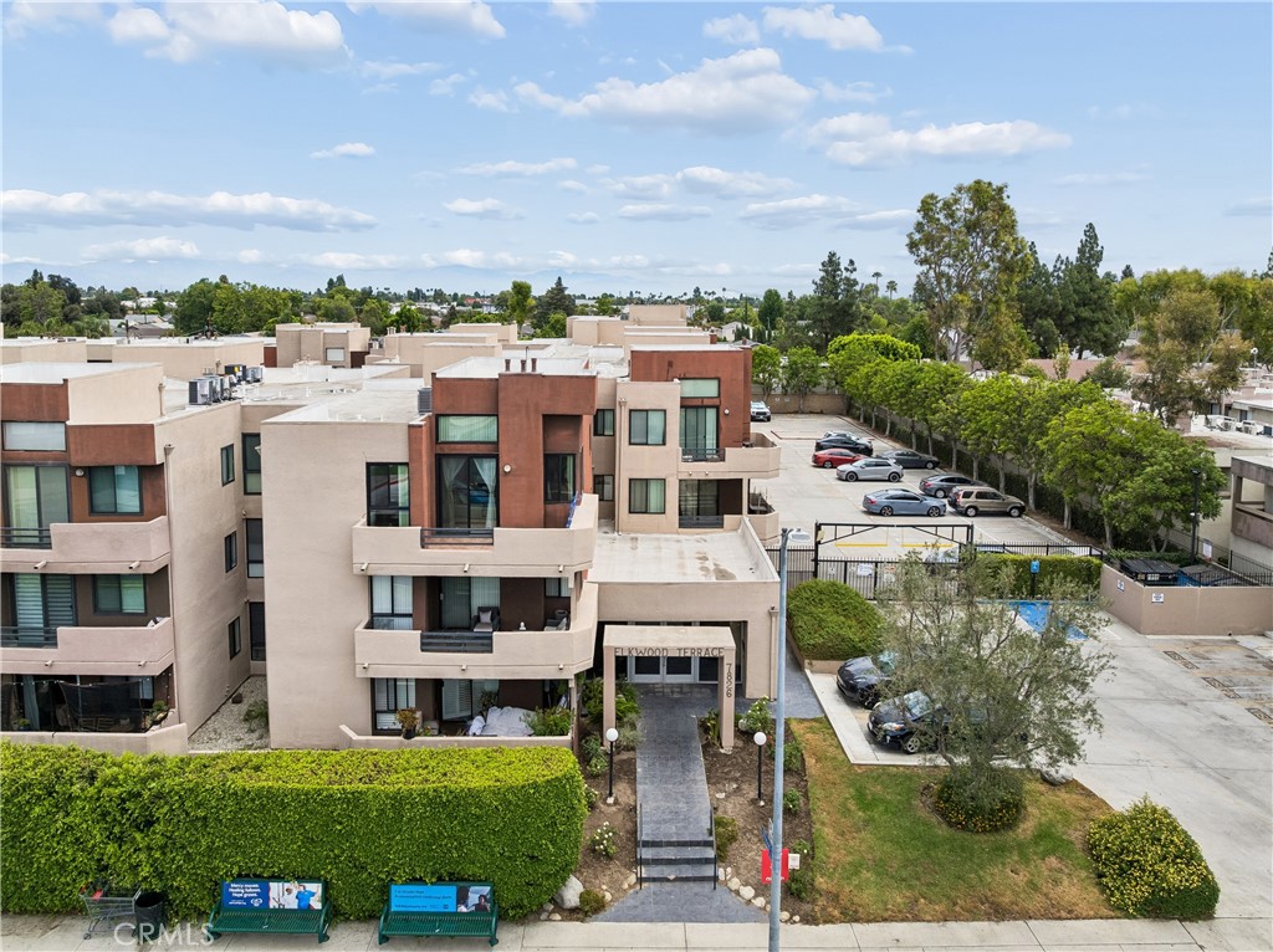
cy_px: 476
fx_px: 882
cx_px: 636
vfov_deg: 56.7
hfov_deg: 71.6
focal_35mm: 24
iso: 130
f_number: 2.8
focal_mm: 12.3
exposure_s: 1/160
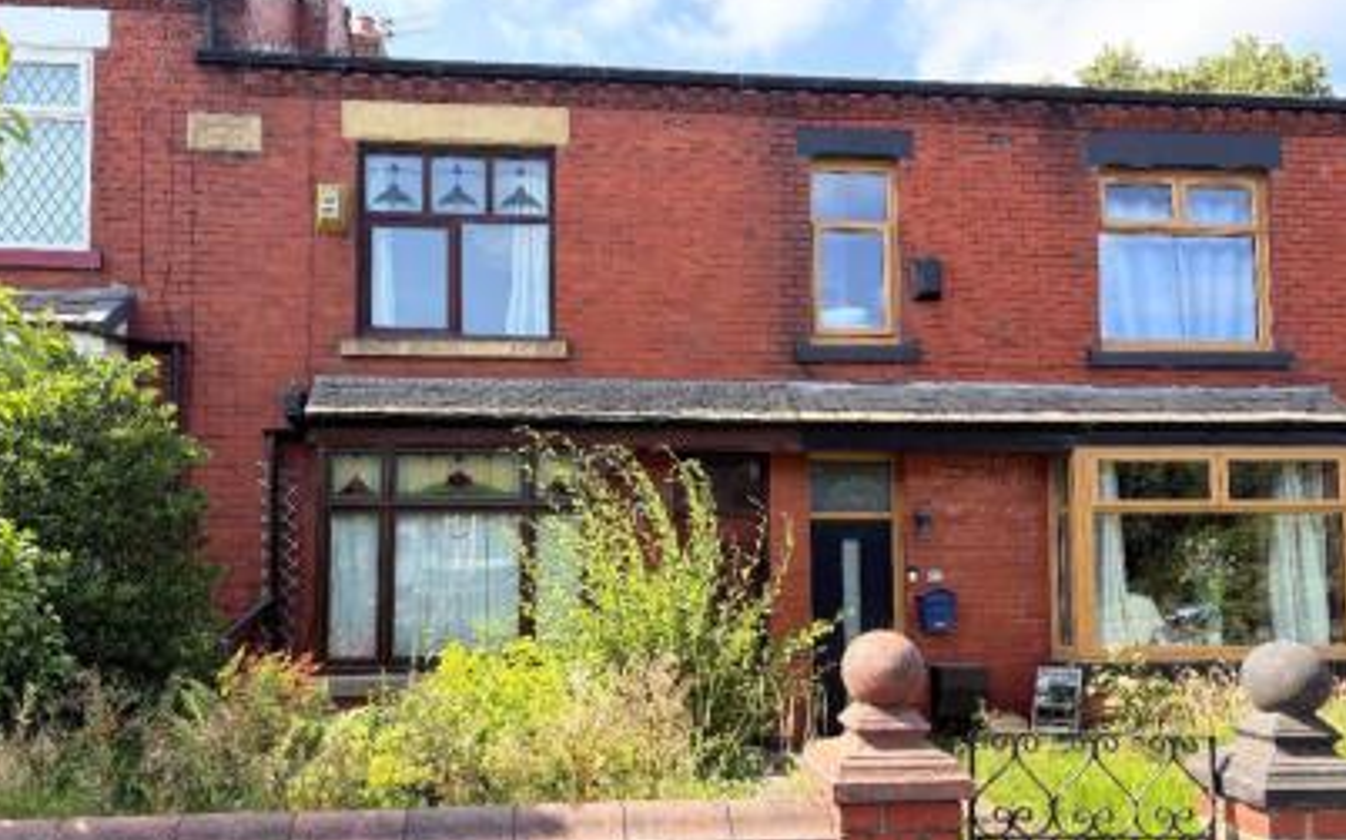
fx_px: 1064
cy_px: 507
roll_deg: +0.6
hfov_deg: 64.6
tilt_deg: +3.5
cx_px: 648
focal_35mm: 29
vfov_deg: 42.9
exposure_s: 1/764
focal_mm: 5.96
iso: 50
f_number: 1.6
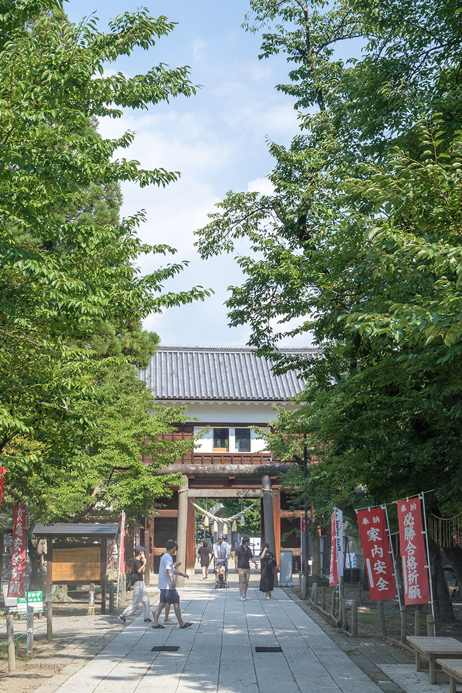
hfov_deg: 24.6
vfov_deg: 36.2
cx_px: 200
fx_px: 1059
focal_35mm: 55
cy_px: 345
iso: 400
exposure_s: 1/340
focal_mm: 24
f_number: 8
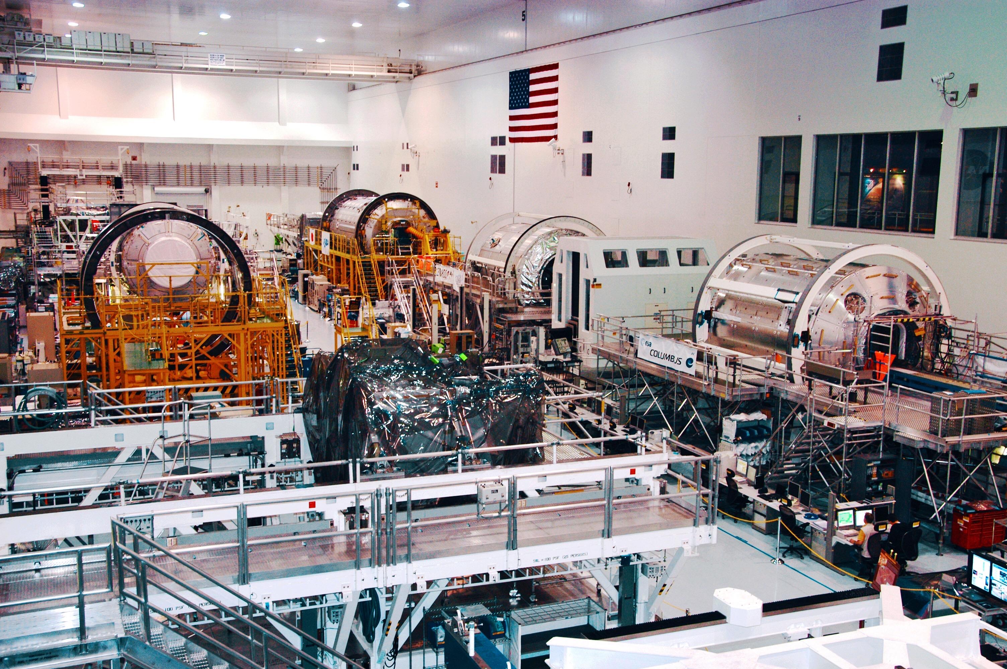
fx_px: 1090
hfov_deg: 49.6
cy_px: 334
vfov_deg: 34.1
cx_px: 504
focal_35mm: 39
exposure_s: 1/13
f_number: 7.1
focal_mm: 26
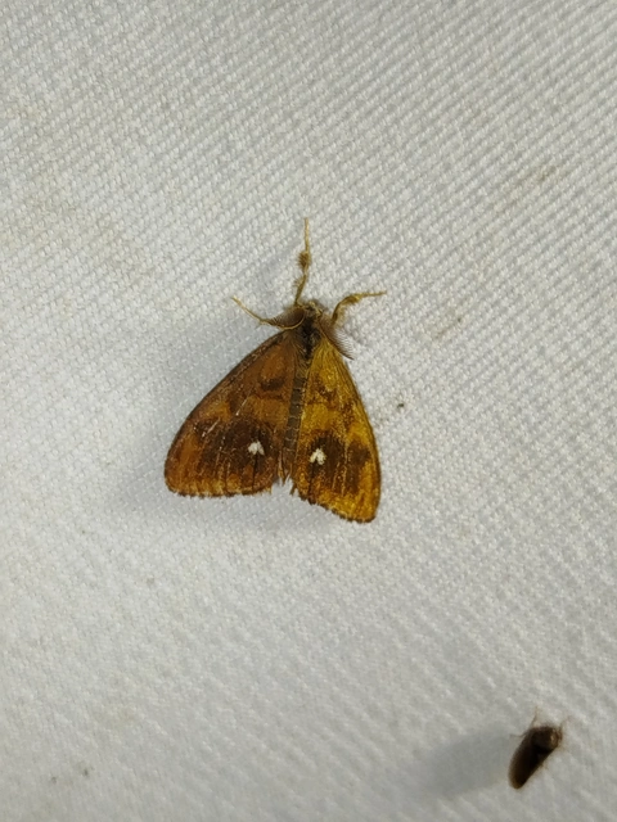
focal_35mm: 65
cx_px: 308
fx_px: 1545
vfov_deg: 29.8
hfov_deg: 22.6
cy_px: 411
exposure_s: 1/50
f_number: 1.7
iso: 50
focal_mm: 5.31
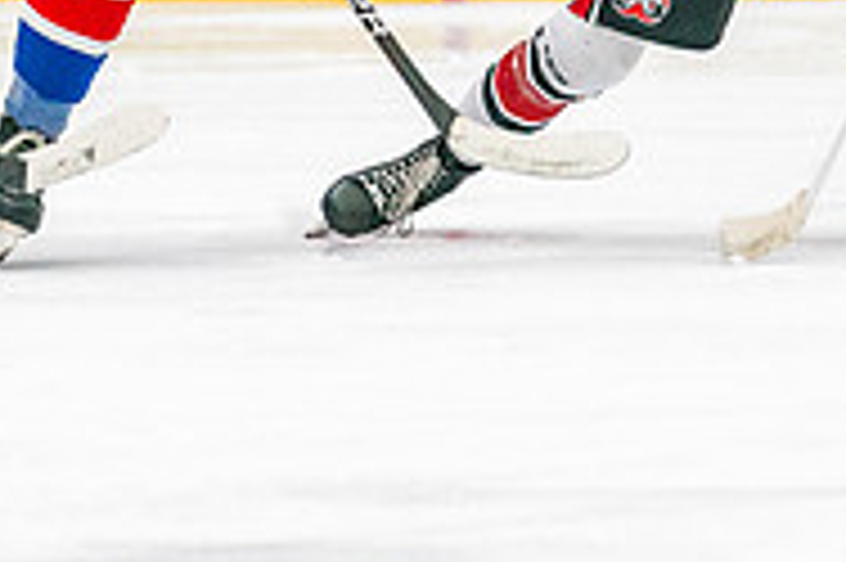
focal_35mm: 770
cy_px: -87
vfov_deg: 1.8
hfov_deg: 2.7
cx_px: 412
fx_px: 18079
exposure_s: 1/1250
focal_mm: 200
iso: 3200
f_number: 2.8
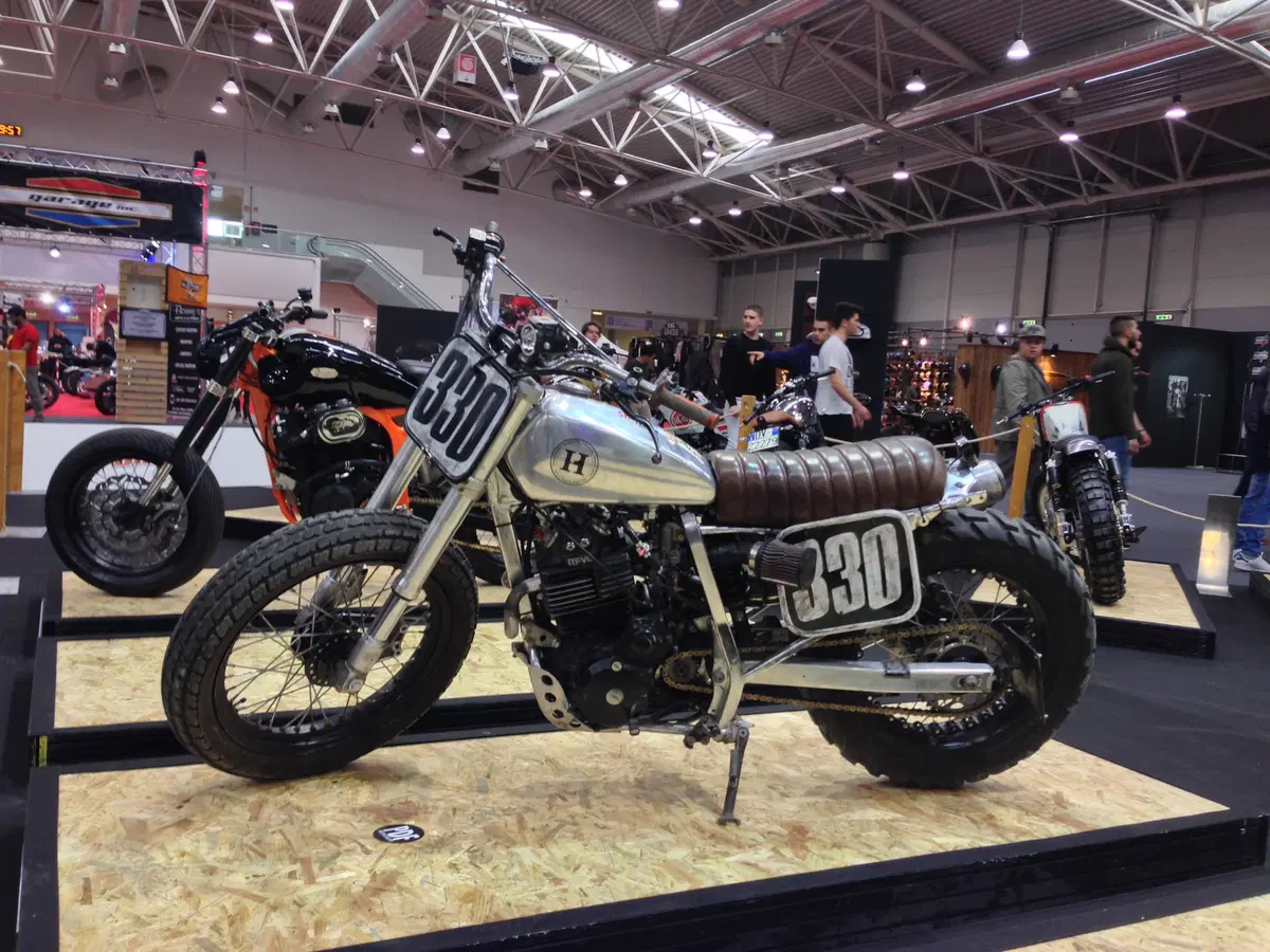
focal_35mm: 33
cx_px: 635
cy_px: 476
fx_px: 1211
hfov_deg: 55.4
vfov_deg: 42.9
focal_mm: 4.12
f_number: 2.4
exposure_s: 1/40
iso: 50
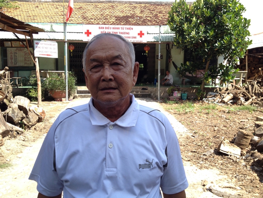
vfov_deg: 40.7
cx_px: 132
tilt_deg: -9.9
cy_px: 99
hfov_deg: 52.6
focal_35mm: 35
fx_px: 266
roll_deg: -0.6
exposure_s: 1/575
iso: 50
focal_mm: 4.28
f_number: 2.4
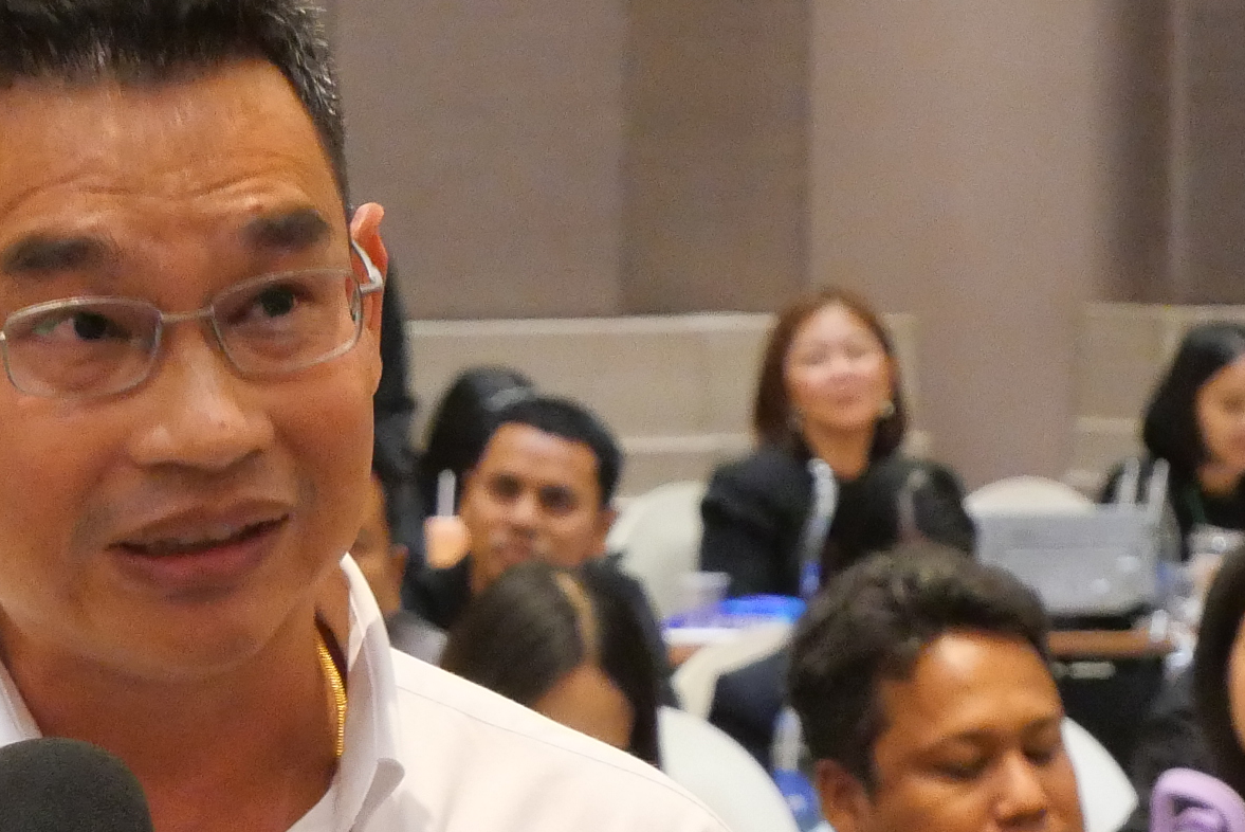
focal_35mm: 306
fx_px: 10587
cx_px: -18
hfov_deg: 6.7
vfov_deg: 4.5
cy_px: 874
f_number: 5.6
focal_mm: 47
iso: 3200
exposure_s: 1/30
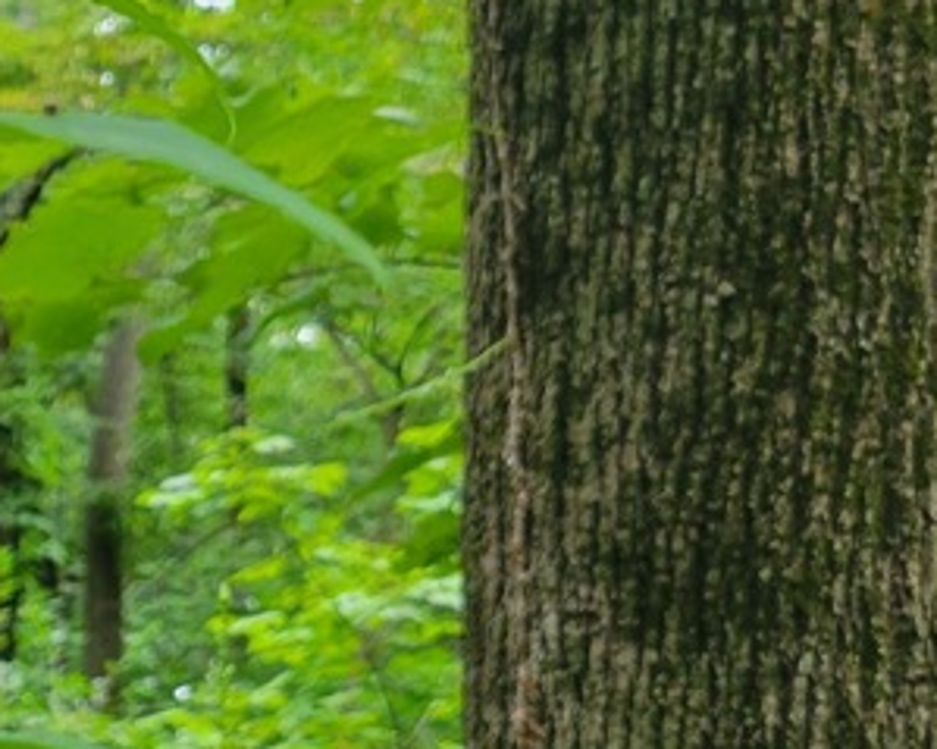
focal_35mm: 102
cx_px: -689
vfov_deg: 14.7
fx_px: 2828
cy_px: 824
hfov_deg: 16.2
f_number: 1.8
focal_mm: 5.4
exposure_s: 1/120
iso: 125
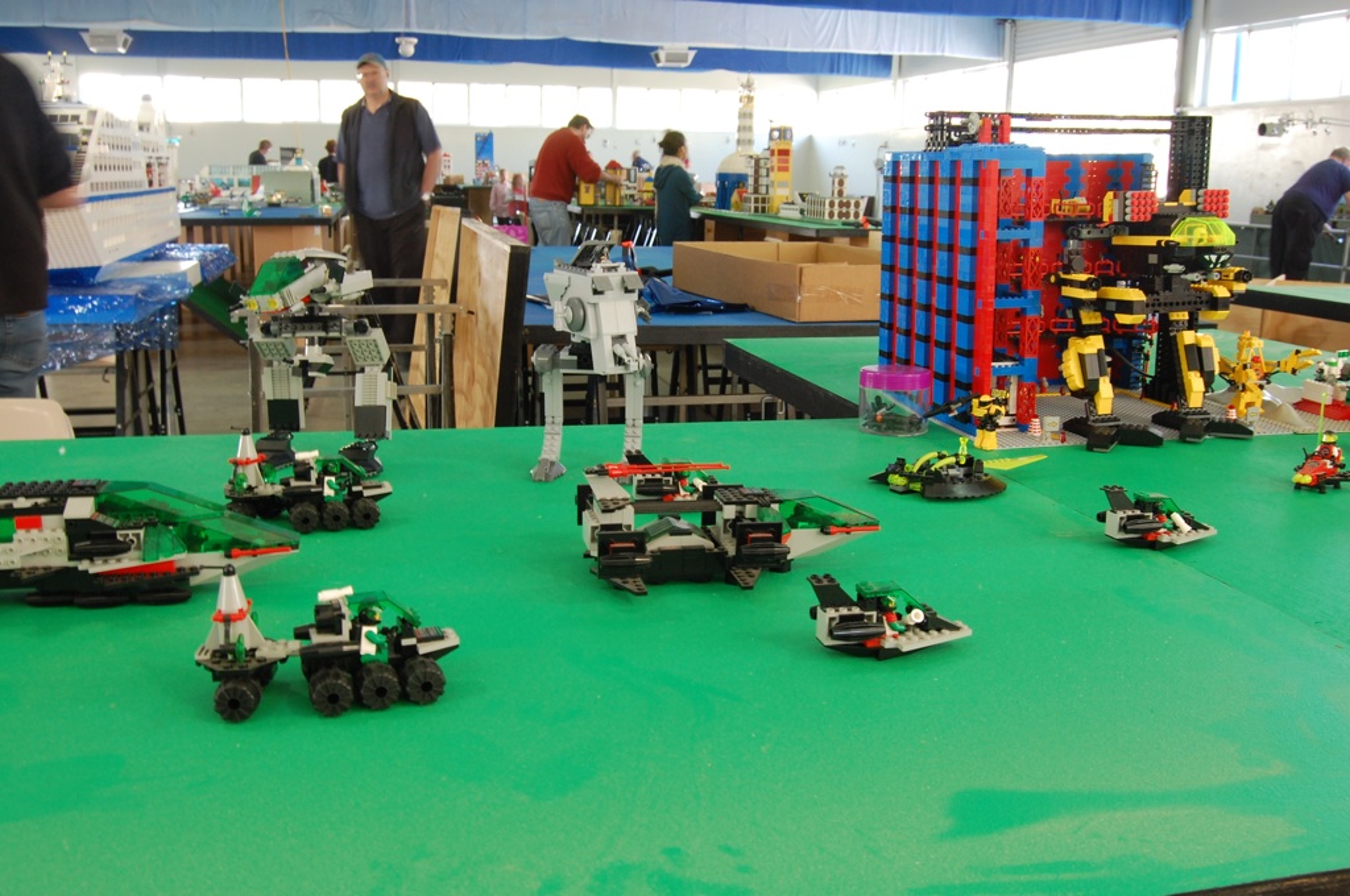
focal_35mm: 34
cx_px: 675
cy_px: 448
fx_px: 1292
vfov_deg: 38.3
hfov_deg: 55.2
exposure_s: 1/5
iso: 400
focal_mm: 23
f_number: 10
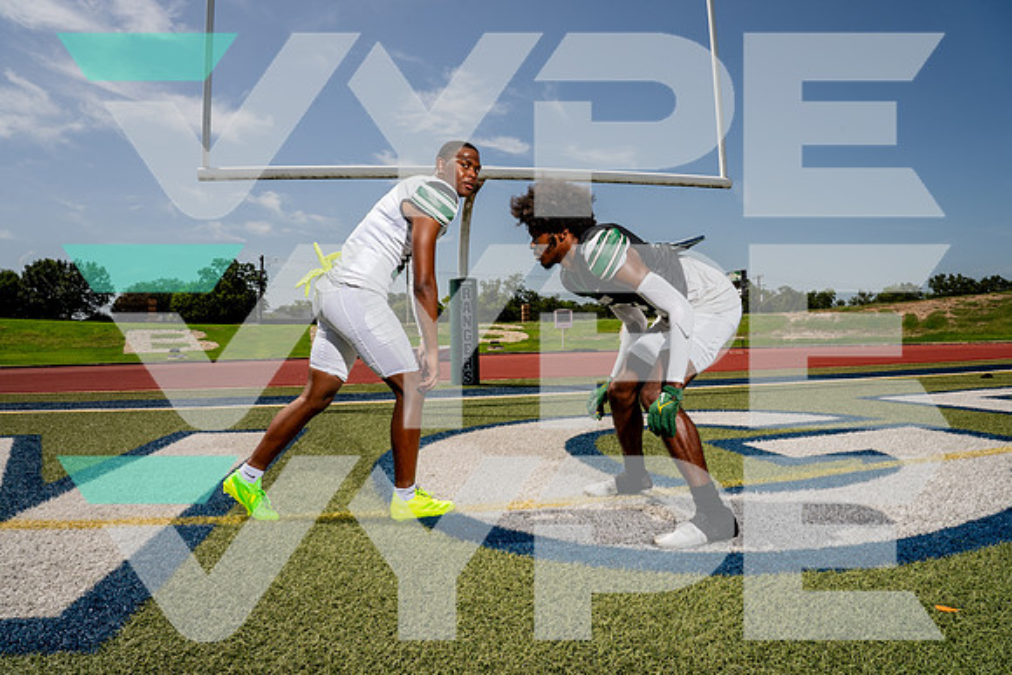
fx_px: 616
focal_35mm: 22
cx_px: 500
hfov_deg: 78.8
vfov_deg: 57.5
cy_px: 336
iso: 100
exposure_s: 1/250
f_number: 11
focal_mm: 20
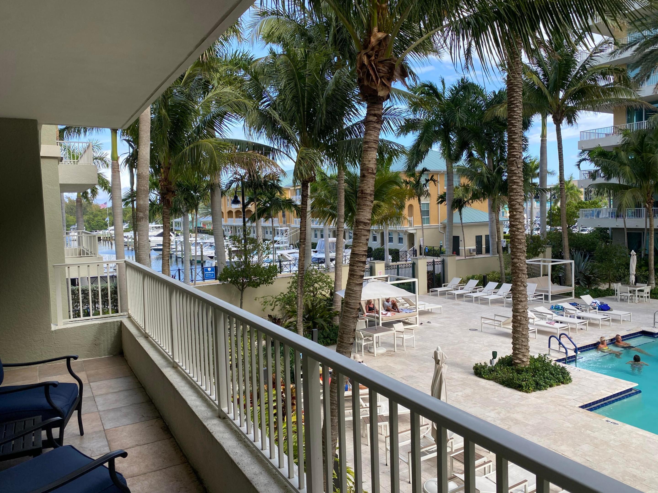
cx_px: 329
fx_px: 494
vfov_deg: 53.1
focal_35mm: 26
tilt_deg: -4.1
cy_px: 246
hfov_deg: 67.3
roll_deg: +1.5
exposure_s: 1/582
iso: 32
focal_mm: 4.25
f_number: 1.8
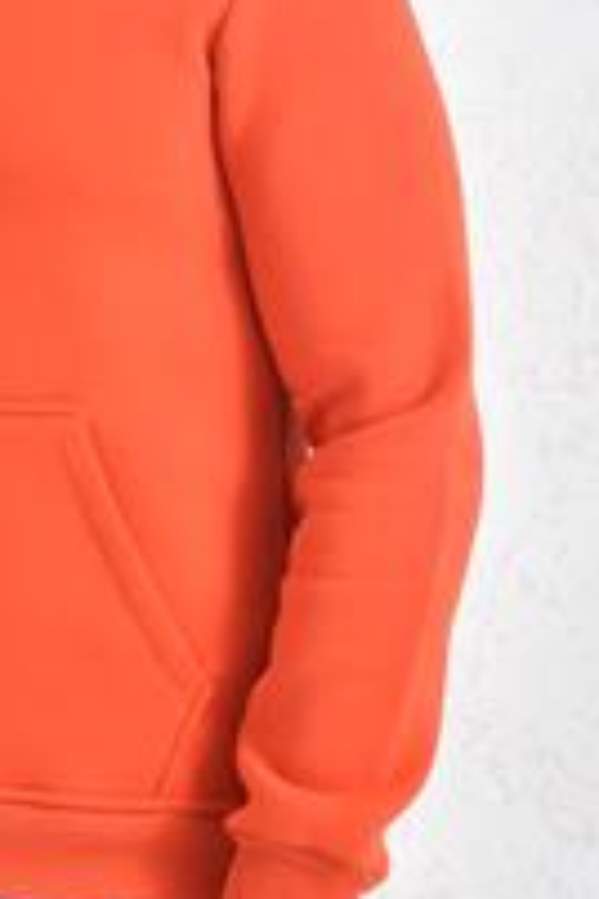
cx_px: -13
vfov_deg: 16.5
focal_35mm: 123
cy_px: 199
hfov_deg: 11.0
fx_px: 3070
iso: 100
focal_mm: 55
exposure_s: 1/160
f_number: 8
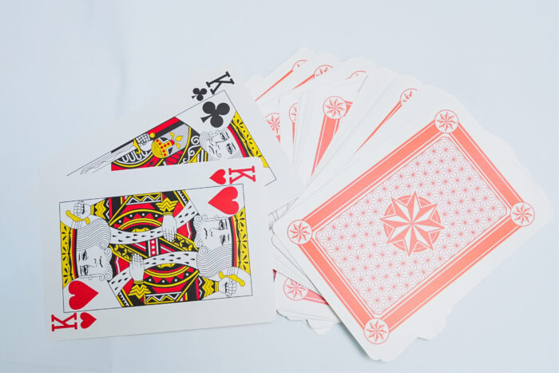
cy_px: 186
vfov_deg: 31.9
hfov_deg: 46.4
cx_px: 280
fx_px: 652
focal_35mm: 42
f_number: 4.5
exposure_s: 1/640
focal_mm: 28
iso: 3200
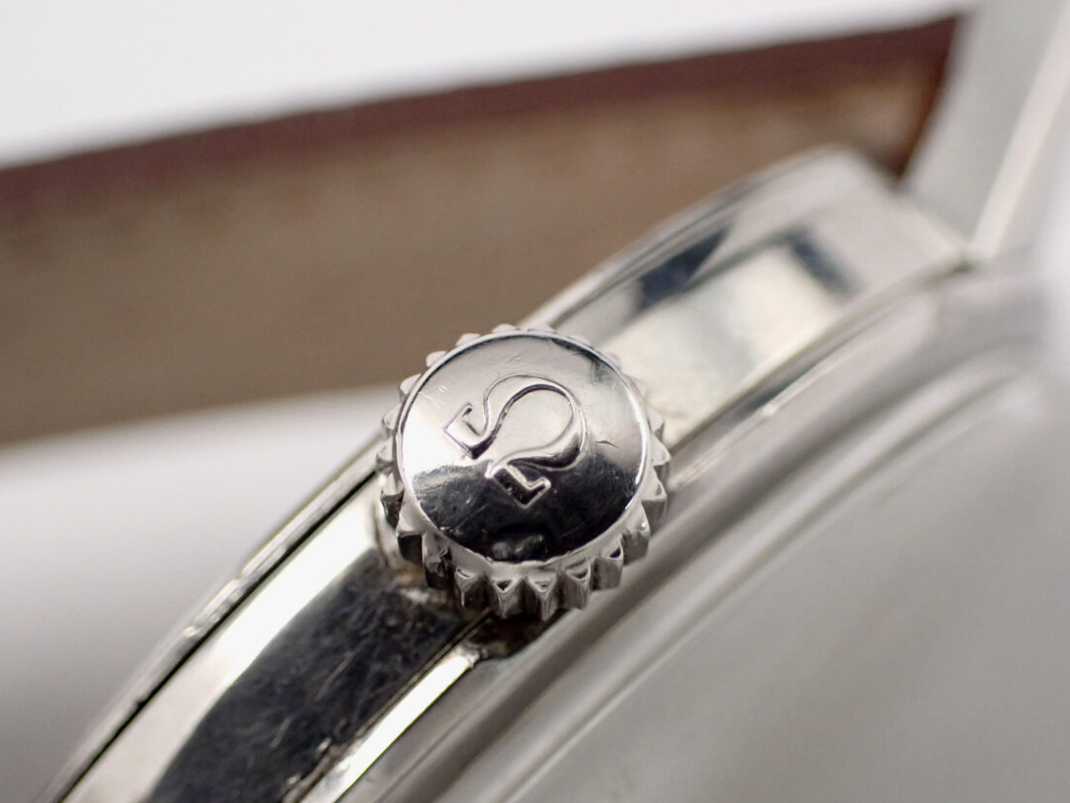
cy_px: 432
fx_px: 2411
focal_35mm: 78
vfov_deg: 18.9
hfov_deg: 25.0
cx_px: 553
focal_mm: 12.73
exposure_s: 1/60
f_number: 3.9
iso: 1000
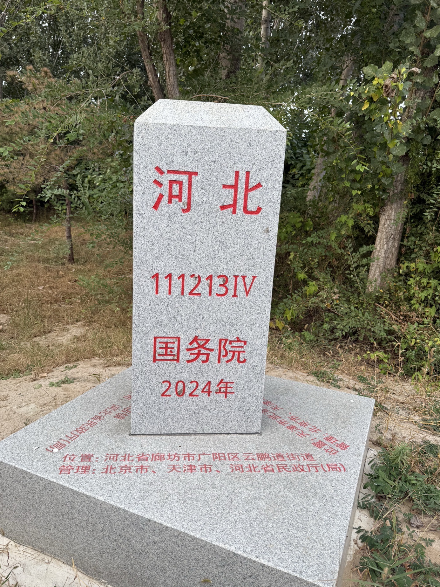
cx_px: 206
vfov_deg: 67.3
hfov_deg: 53.0
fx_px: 441
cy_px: 302
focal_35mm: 26
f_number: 1.78
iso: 80
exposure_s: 1/297
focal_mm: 6.76
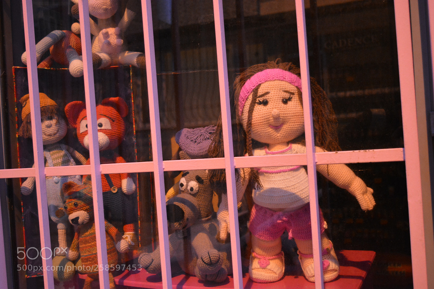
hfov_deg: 49.6
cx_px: 217
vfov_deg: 34.2
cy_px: 144
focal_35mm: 39
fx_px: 470
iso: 2800
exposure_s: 1/30
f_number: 4
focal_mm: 26
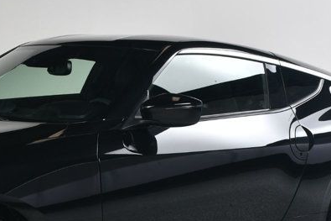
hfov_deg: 19.9
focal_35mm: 101
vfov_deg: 13.4
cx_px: 41
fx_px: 928
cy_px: 213
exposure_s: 1/160
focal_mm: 26
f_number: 10
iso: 100
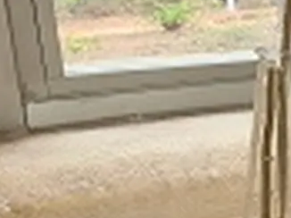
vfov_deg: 10.7
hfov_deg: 12.3
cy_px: 302
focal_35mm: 134
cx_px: 657
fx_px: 1126
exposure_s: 1/132
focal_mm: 5.4
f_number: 1.8
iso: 50
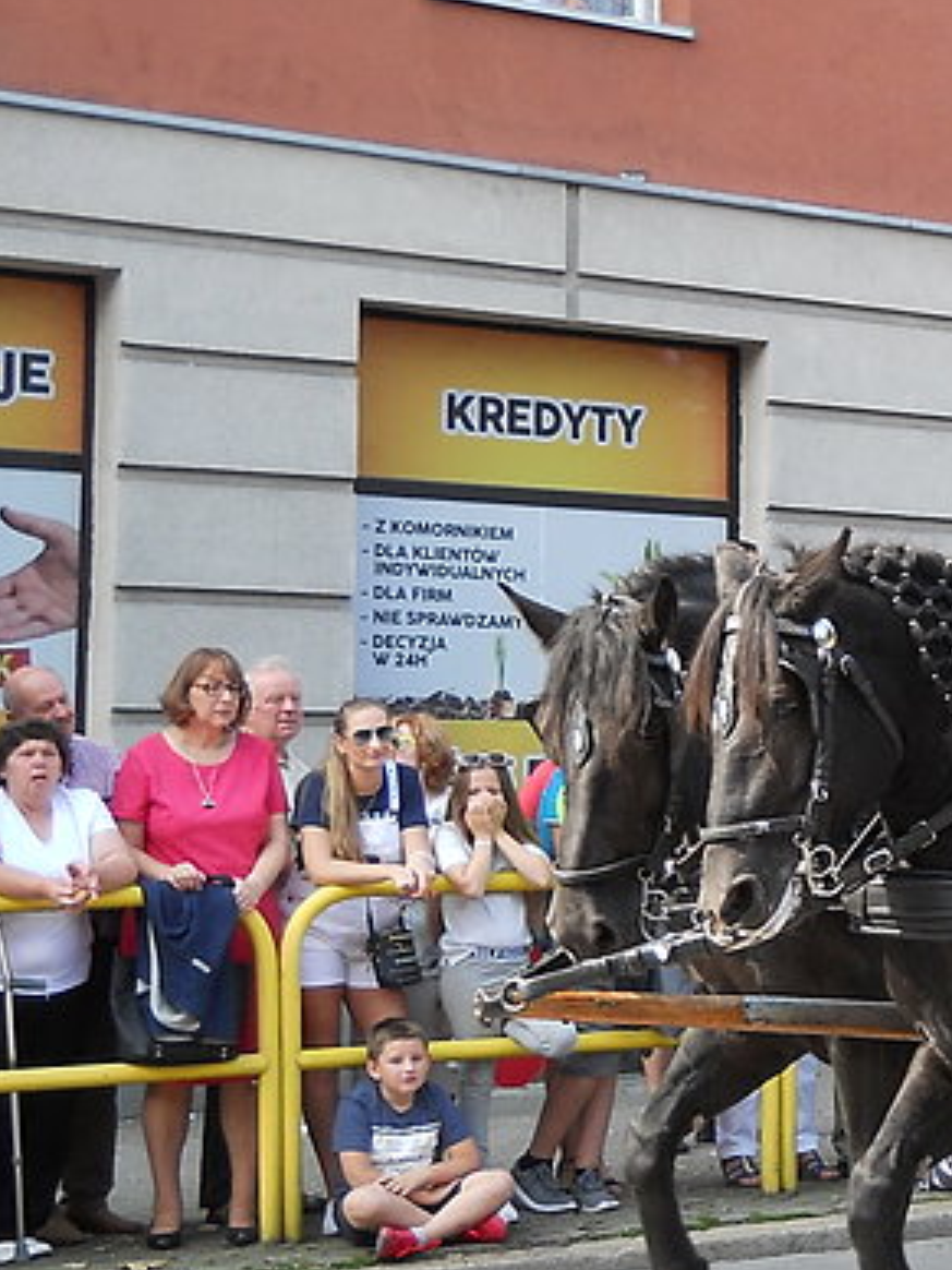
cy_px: 764
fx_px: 3484
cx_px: 1358
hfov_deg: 14.7
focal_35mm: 95
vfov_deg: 20.6
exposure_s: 1/160
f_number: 3.1
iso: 80
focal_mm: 6.72
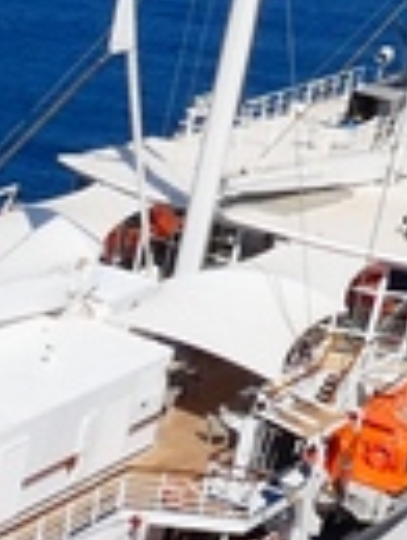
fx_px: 1922
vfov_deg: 15.7
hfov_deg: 10.8
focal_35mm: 123
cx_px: -469
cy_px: 528
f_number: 5
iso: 80
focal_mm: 3.6
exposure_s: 1/1000
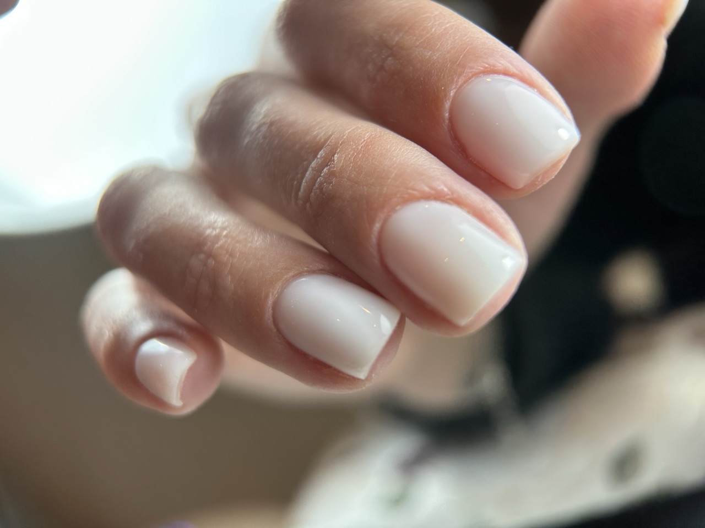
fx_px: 489
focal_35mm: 24
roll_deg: +18.4
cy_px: 264
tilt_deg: -0.5
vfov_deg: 56.8
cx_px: 352
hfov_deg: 71.6
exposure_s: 1/136
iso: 64
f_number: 1.78
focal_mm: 6.86
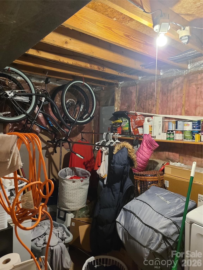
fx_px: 203
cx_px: 102
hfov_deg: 53.1
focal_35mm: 26
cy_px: 135
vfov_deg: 67.3
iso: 640
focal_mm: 5.4
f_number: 1.8
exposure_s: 1/40
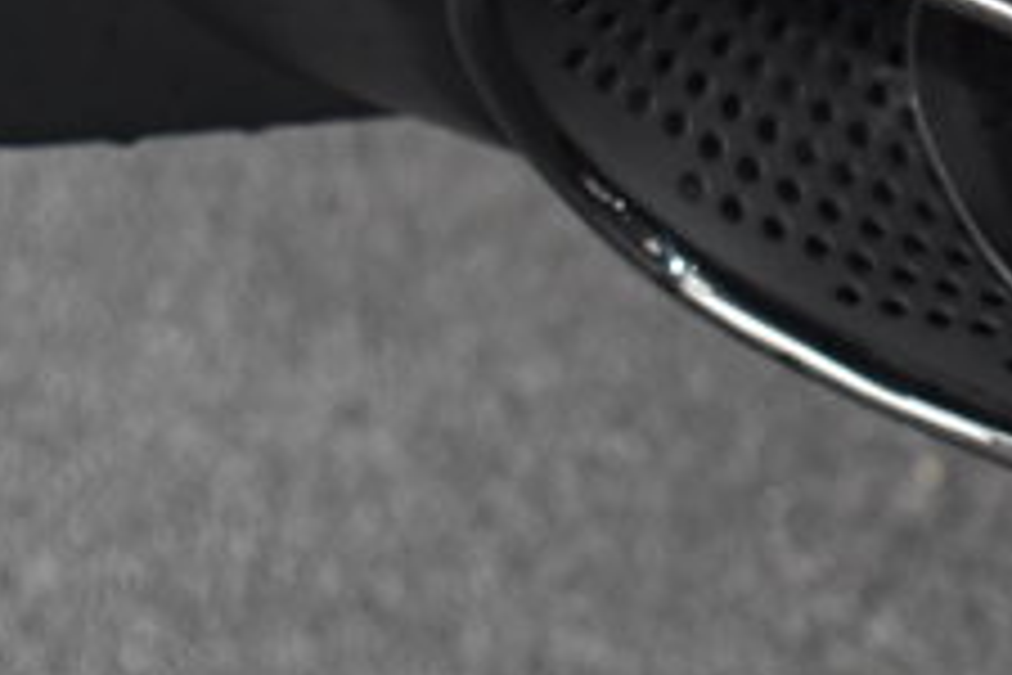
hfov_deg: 10.0
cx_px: 1178
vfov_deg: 6.7
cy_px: 38
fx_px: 5706
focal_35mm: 203
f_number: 4.8
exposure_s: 1/125
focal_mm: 40
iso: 900
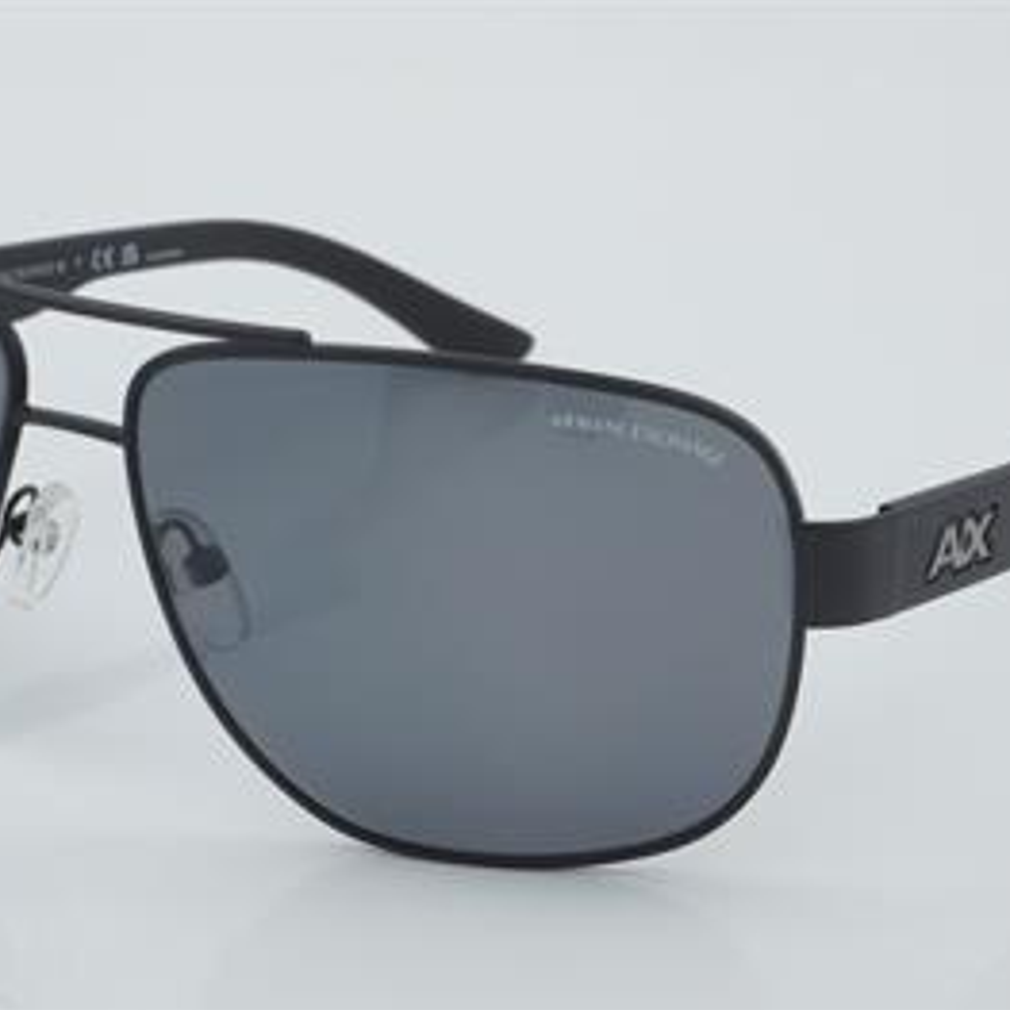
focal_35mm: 97
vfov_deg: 17.9
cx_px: 484
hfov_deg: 17.9
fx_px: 3202
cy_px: 507
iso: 100
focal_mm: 50
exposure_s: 1/4
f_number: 32
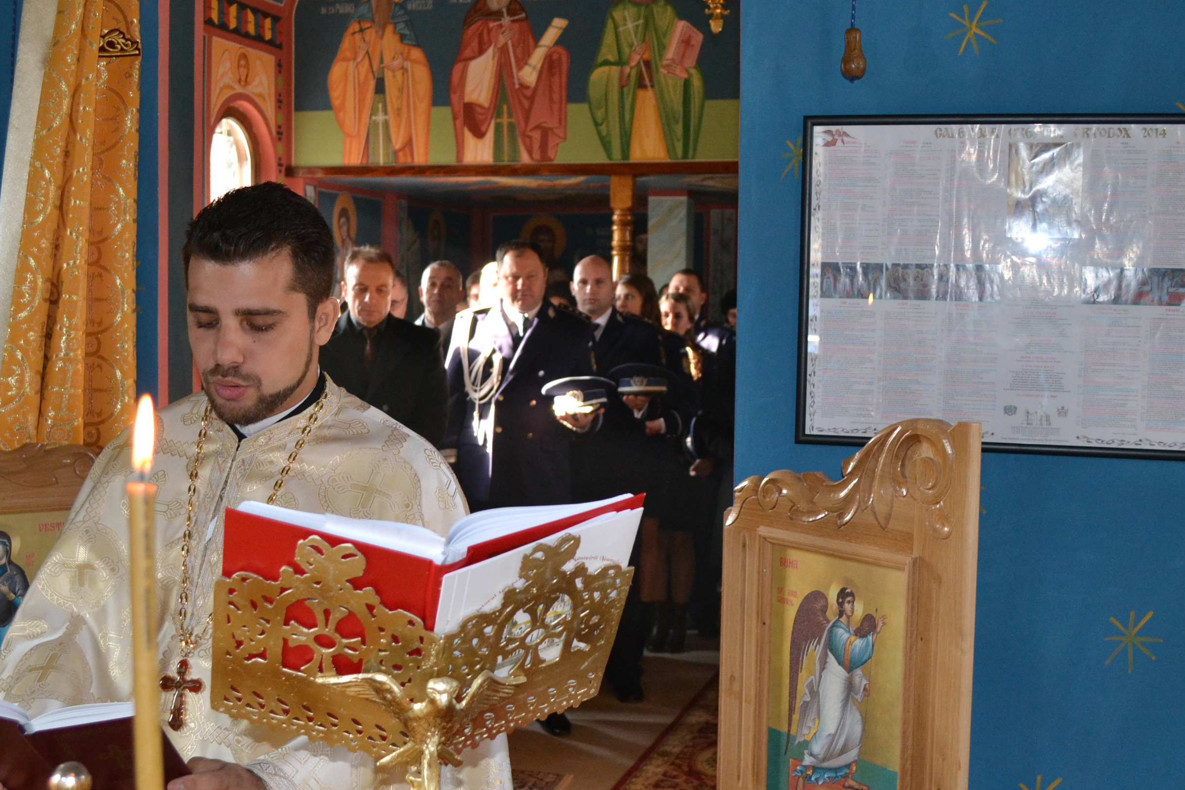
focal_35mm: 51
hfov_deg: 38.9
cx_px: 537
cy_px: 383
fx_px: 1678
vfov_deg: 26.5
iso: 1100
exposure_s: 1/60
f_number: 4
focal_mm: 24
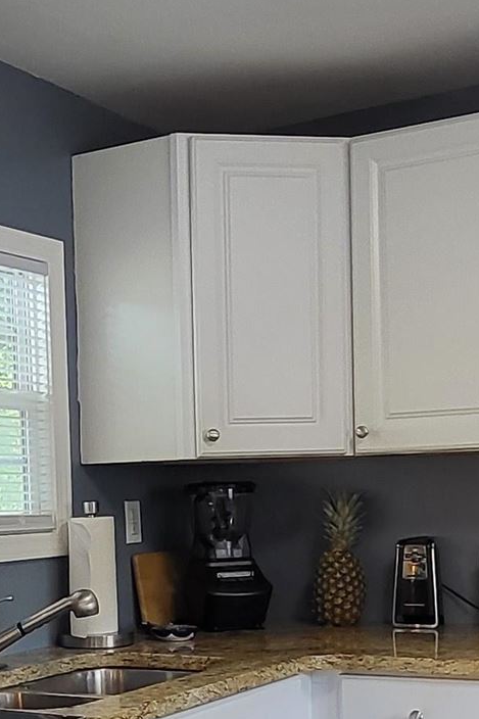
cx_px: 107
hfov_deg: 22.7
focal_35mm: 59
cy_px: 598
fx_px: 1178
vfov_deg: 32.8
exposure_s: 1/60
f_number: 2.2
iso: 160
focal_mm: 1.74
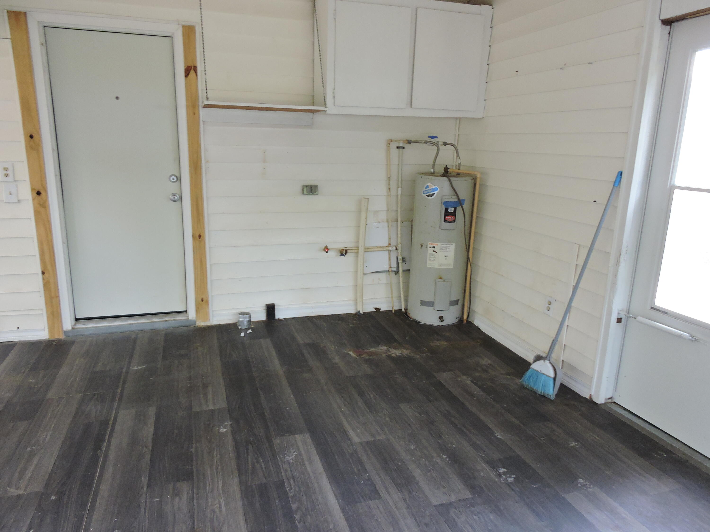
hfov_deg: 71.6
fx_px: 492
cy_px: 266
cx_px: 355
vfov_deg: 56.8
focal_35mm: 24
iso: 400
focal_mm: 4.3
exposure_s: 1/25
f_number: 3.3
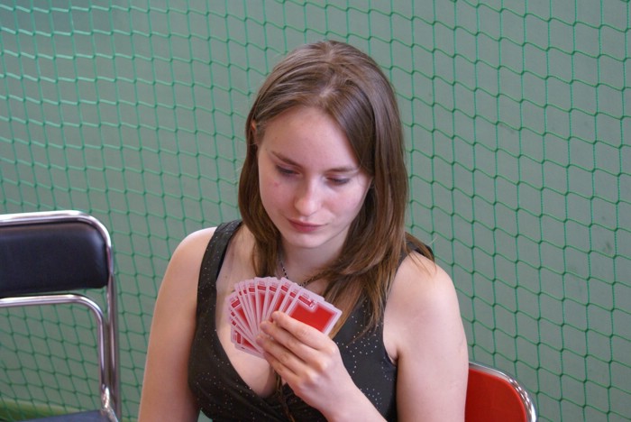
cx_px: 316
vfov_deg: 16.6
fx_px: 1447
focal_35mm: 82
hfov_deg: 24.6
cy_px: 211
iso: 800
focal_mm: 55
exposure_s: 1/40
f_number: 5.6
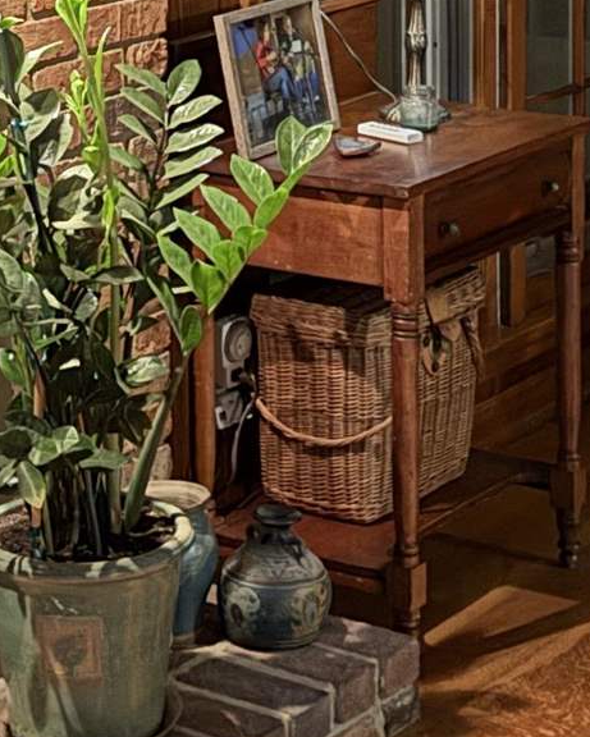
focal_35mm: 125
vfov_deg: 14.8
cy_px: -193
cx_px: 261
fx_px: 2728
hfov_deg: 12.3
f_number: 1.78
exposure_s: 1/15
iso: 1000
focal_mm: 6.76
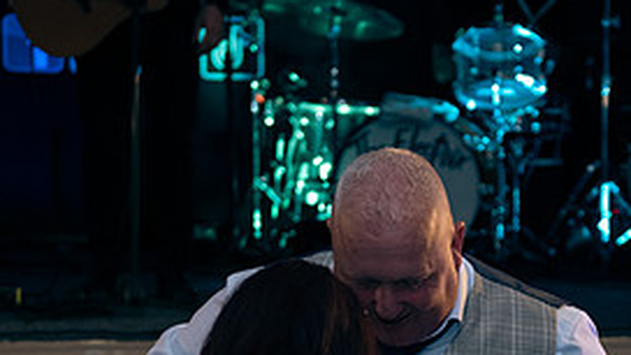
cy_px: 365
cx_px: 420
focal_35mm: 125
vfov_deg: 9.6
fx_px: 2091
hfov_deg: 17.1
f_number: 3.5
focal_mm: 56
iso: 640
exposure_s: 1/160
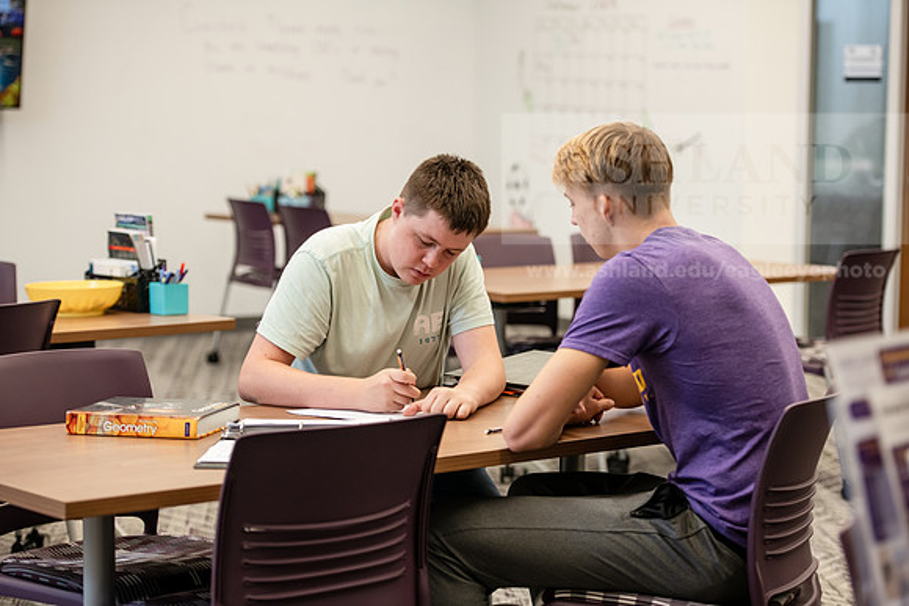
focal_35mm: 86
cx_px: 454
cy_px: 303
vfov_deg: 15.9
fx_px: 2172
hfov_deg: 23.6
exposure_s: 1/200
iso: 800
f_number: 3.2
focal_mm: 86
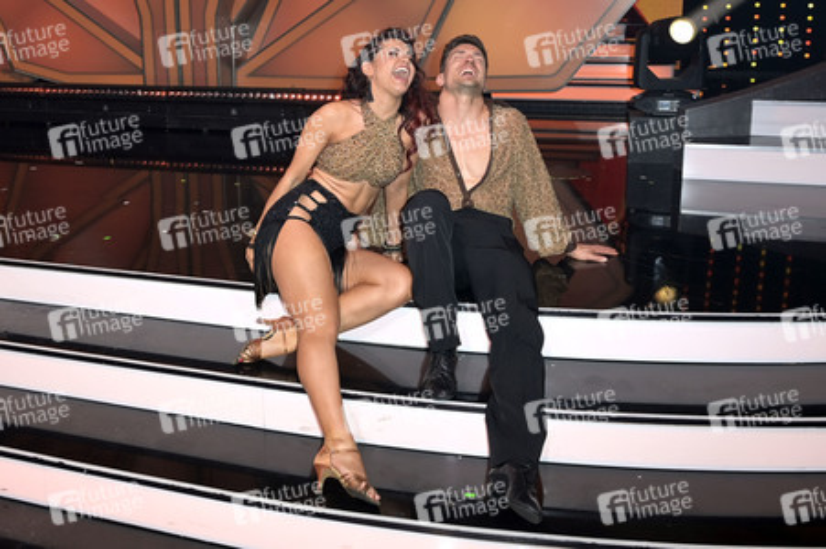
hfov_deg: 73.8
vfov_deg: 53.1
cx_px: 413
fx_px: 550
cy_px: 274
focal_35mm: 24
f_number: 5.6
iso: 1000
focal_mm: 24
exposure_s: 1/200
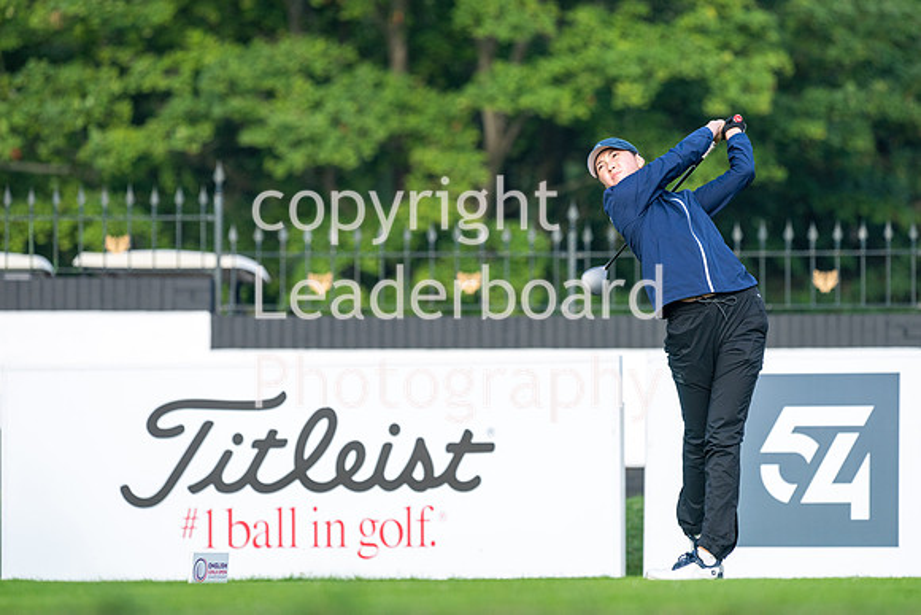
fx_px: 7676
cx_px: 460
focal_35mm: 300
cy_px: 308
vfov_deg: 4.6
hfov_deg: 6.9
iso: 400
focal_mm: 300
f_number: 5.6
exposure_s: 1/800
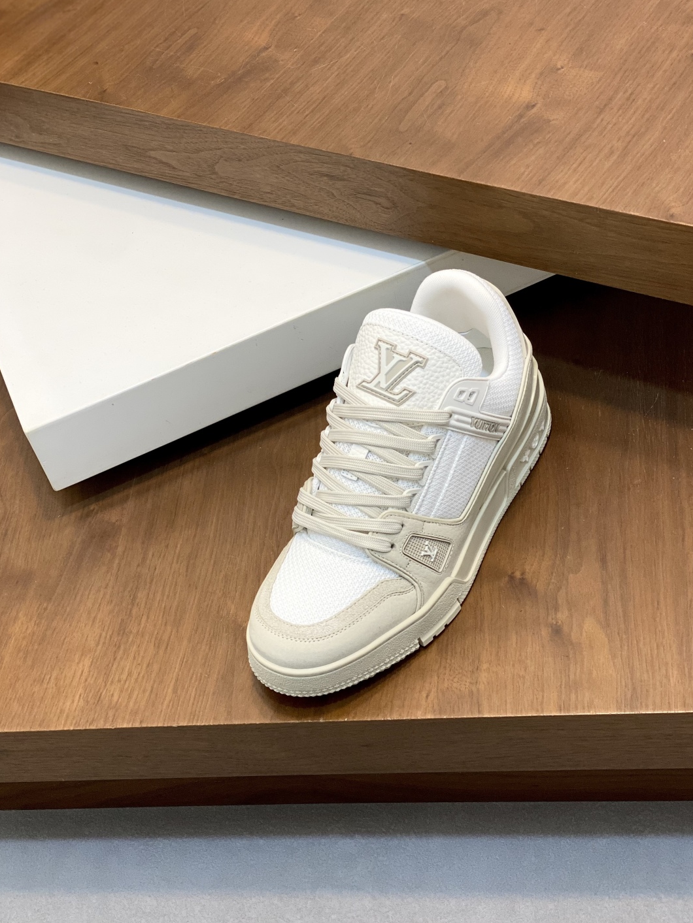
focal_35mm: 53
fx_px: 1415
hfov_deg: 27.5
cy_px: 466
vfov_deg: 36.2
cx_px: 347
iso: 50
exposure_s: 1/100
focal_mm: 6
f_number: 2
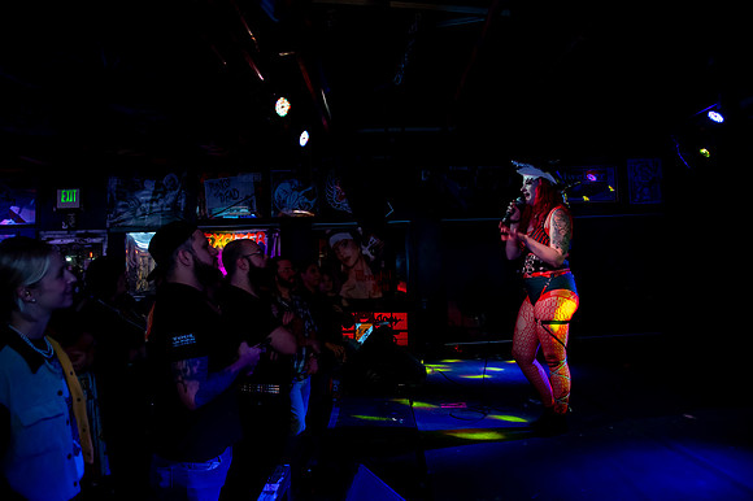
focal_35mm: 24
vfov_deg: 53.1
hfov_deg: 73.8
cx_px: 376
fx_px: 502
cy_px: 250
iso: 5000
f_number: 4
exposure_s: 1/50
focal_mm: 24
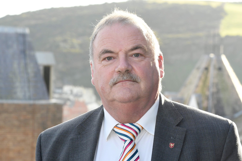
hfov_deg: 13.0
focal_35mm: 158
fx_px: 1059
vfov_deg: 8.7
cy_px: 80
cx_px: 121
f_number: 9
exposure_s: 1/250
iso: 800
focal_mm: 105
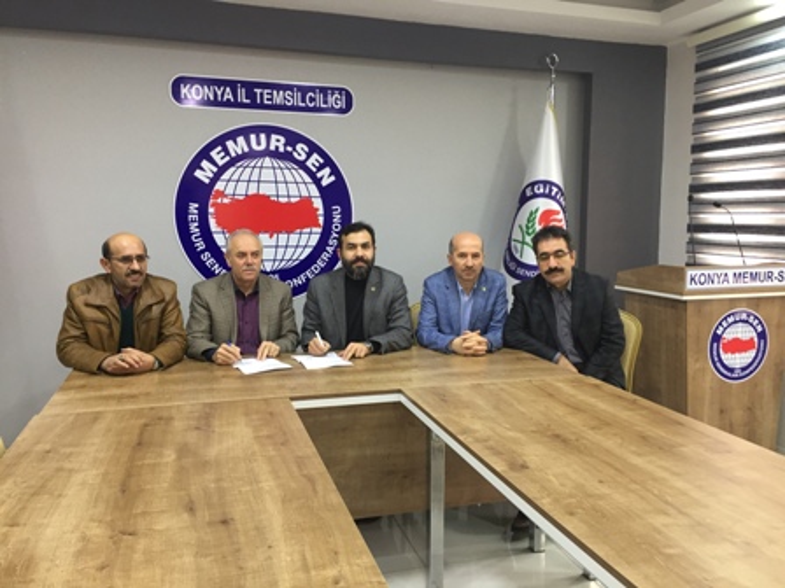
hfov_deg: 61.7
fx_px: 658
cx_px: 392
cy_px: 294
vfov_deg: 48.2
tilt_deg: -6.6
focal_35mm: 29
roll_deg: -1.0
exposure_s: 1/33
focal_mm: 4.15
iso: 125
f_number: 2.2
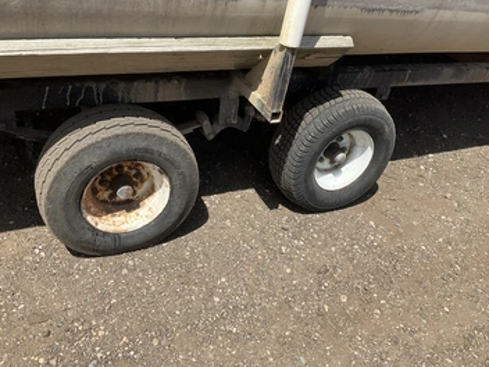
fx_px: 466
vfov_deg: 42.9
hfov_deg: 55.3
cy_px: 171
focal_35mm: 33
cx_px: 239
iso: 25
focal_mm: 3
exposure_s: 1/1534
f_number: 1.8
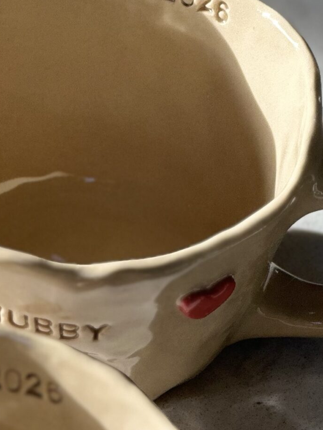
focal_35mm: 214
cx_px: 61
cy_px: 342
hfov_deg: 6.9
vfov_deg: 9.2
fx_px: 2662
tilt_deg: -49.2
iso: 64
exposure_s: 1/121
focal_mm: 9
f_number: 2.8
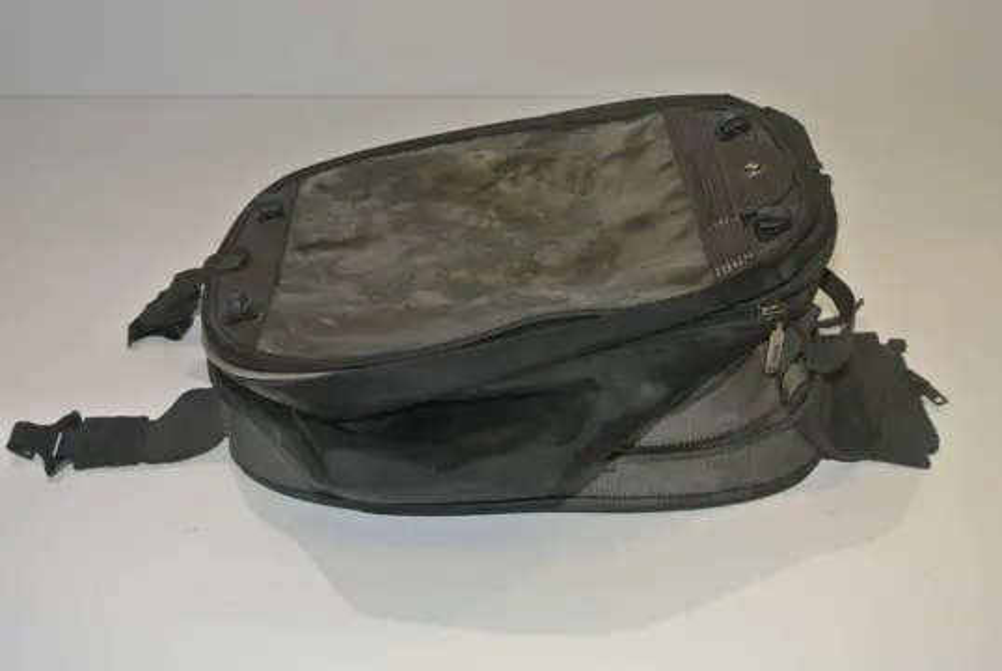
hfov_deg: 46.4
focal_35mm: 42
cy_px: 336
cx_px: 501
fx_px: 1170
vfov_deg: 32.0
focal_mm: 15.7
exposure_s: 1/60
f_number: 4.2
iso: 200
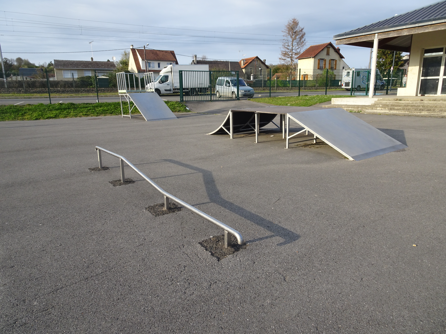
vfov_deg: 56.8
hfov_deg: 71.6
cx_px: 223
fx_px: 309
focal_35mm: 24
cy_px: 167
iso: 80
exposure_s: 1/400
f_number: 3.5
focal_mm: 4.1
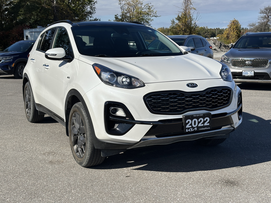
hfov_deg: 39.7
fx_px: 376
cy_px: 102
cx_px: 136
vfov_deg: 30.3
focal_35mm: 48
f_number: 1.78
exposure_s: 1/7634
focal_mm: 6.86
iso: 64
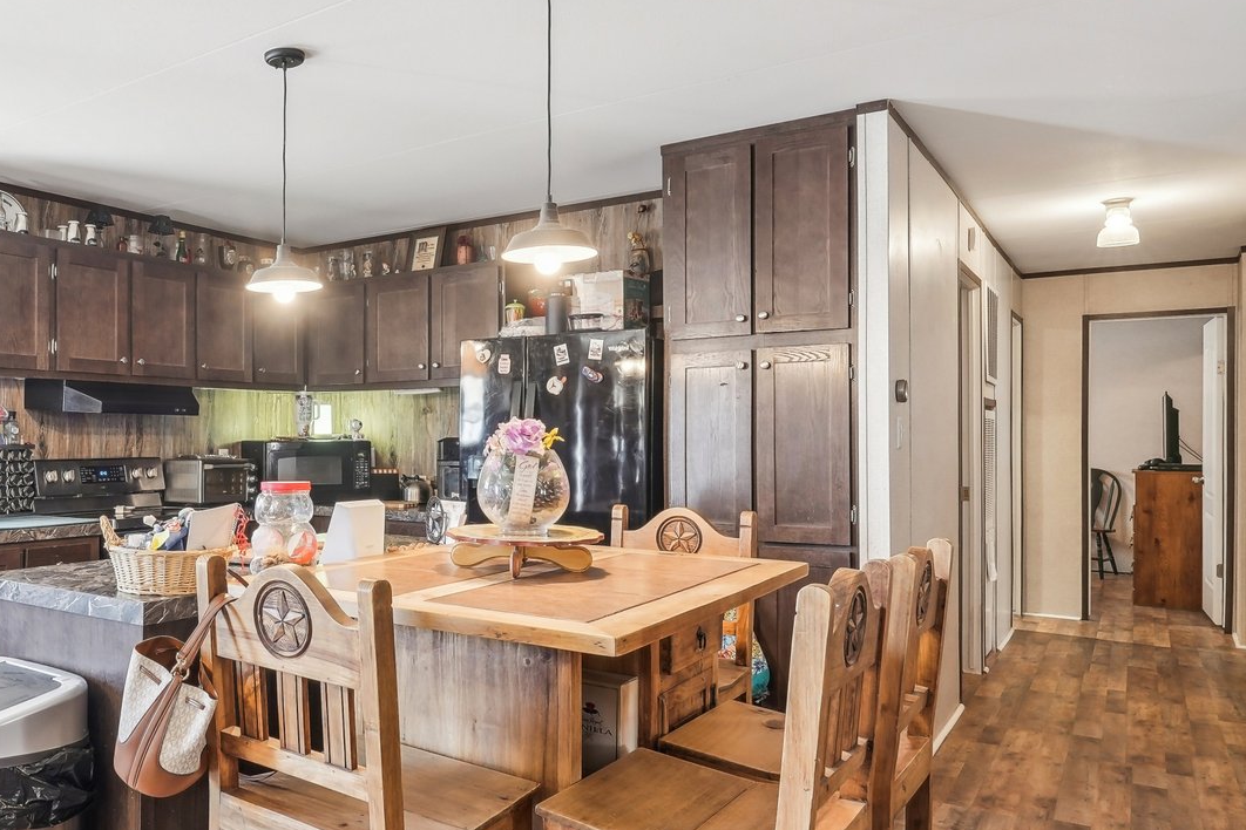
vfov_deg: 47.9
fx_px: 934
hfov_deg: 63.8
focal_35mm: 27
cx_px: 326
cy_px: 446
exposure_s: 1/13
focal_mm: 14
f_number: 8
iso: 800
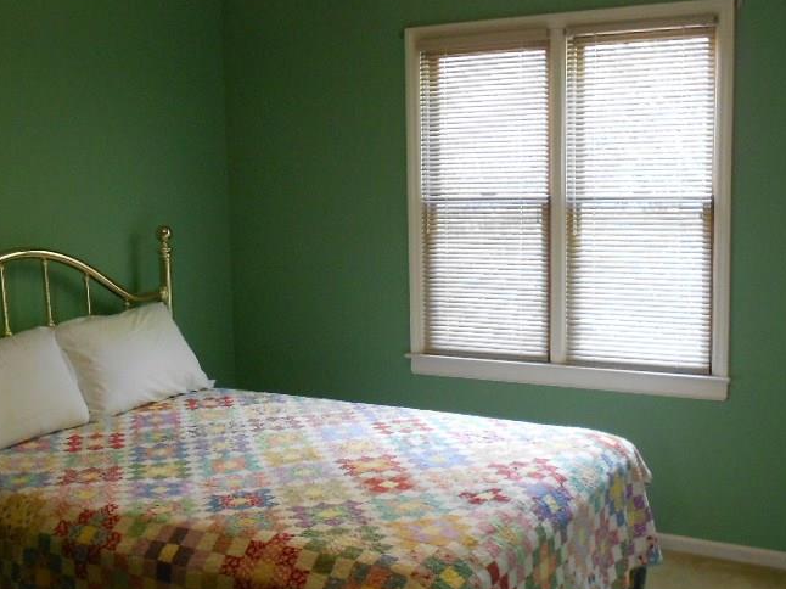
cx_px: 381
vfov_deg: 31.5
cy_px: 312
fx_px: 1044
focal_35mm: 46
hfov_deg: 41.2
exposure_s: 1/30
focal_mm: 5.1
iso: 320
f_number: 3.4
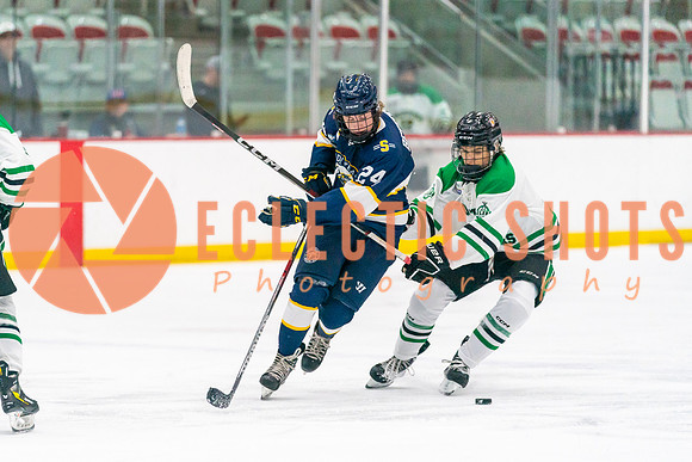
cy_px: 272
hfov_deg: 8.6
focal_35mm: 239
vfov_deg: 5.8
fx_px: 4594
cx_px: 258
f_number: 2.8
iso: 4000
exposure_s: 1/1600
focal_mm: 187
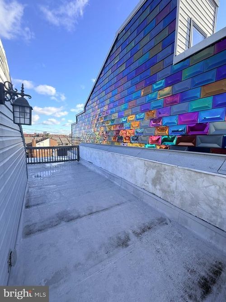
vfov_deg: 102.1
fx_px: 122
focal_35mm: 14
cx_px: 113
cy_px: 151
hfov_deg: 85.7
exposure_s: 1/549
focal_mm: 2.22
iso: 50
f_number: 2.2
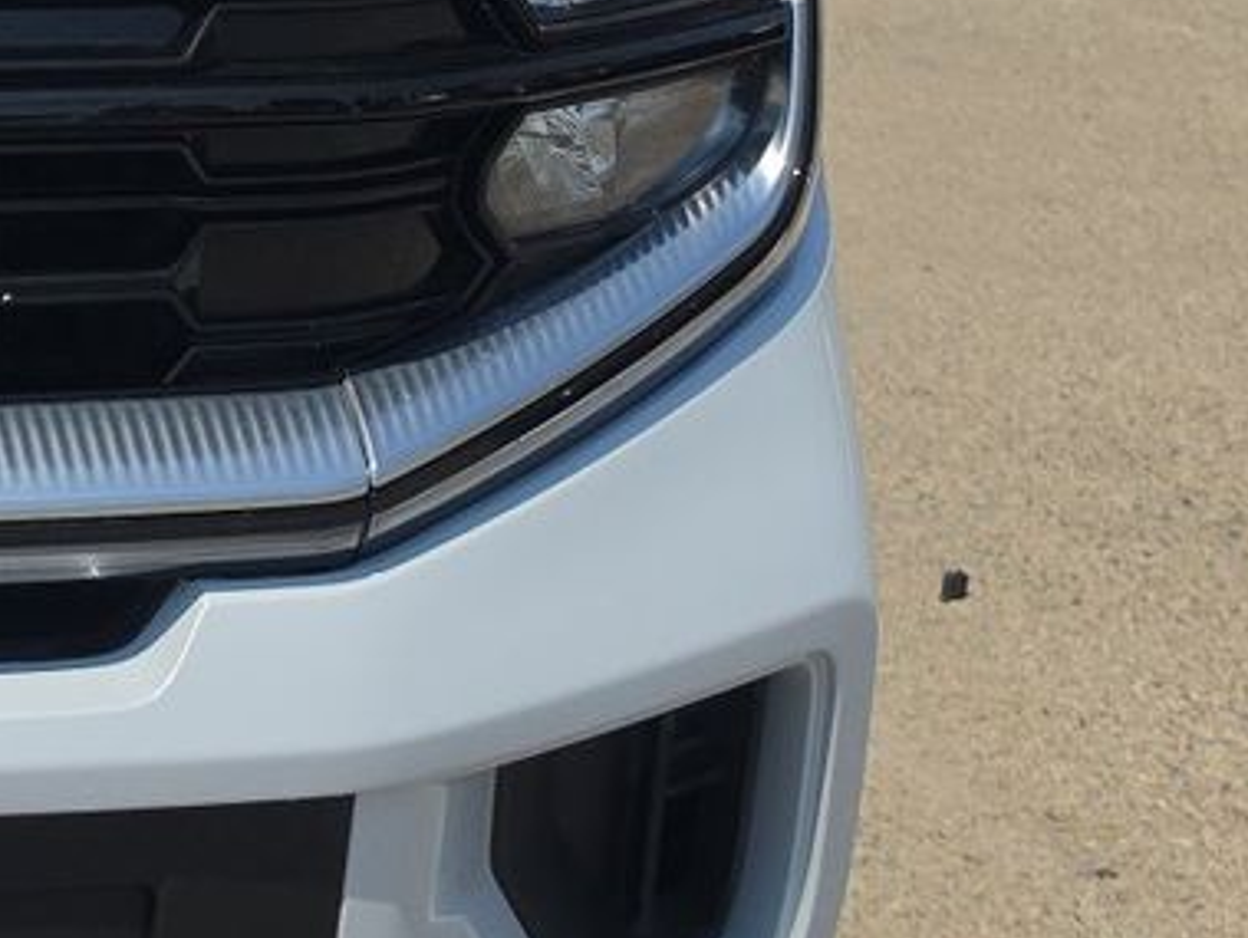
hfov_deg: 18.0
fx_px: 3500
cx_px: -639
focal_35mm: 97
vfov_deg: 15.1
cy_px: 79
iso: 53
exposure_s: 1/7940
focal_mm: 6.5
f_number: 1.4
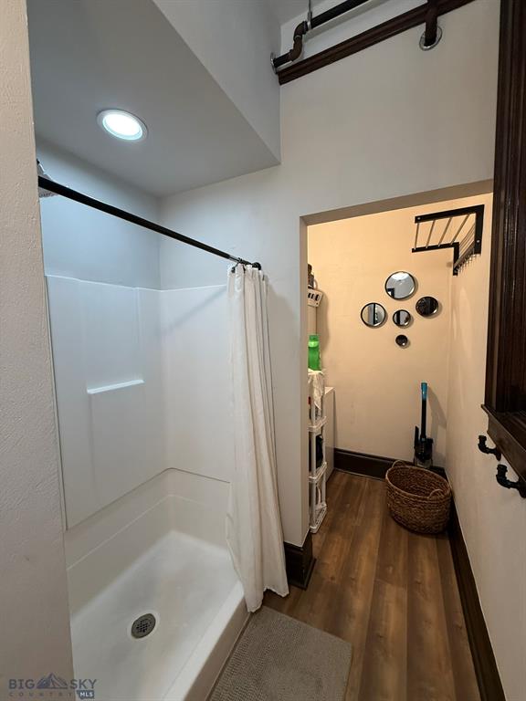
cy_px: 350
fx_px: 284
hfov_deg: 85.7
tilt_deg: -1.1
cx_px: 263
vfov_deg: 102.1
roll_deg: +2.1
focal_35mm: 14
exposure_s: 1/60
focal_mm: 2.22
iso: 200
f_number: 2.2
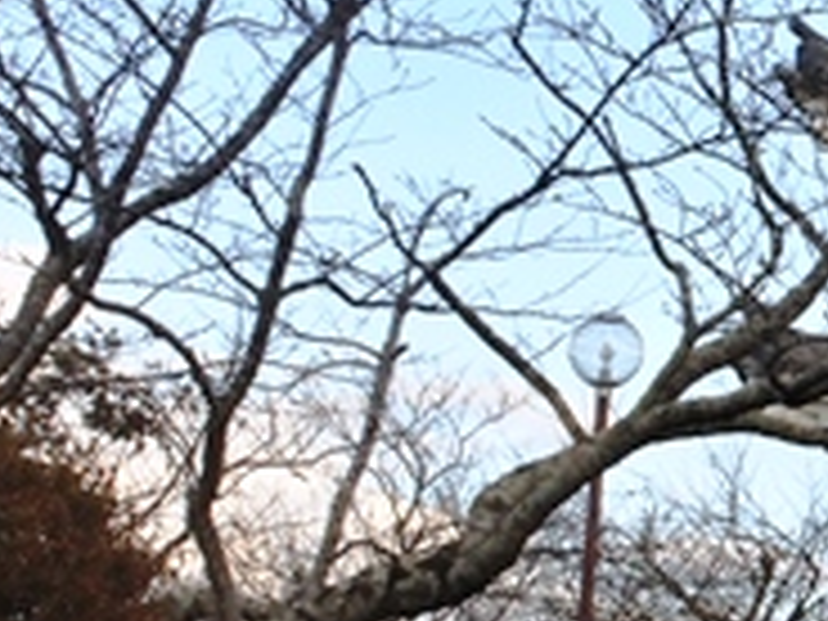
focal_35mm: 131
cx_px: 1678
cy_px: 252
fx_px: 3133
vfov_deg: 11.3
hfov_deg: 13.0
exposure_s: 1/160
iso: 320
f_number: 9
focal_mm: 11.8
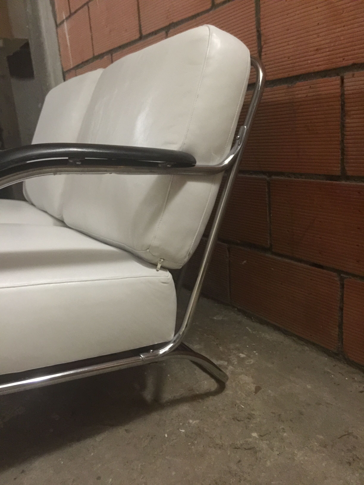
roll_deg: +2.7
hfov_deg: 48.2
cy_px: 242
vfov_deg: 61.7
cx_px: 182
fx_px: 407
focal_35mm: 29
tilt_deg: -16.1
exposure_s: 1/8
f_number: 2.2
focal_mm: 4.15
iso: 200
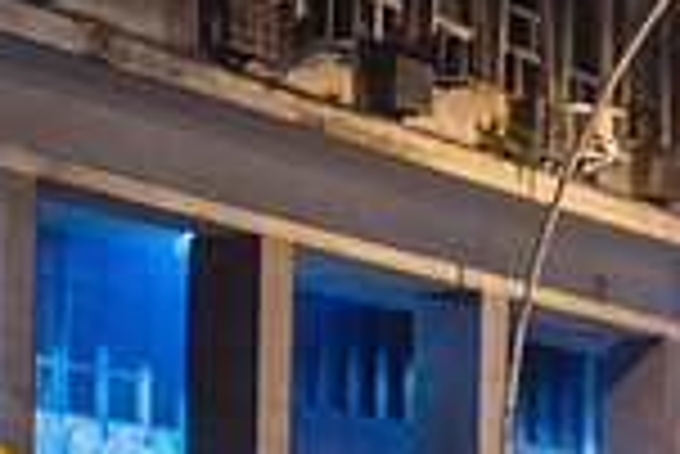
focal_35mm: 192
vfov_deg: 7.1
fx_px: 3630
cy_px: 641
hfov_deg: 10.6
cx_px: 694
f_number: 1.2
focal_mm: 50
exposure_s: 1/320
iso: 6400
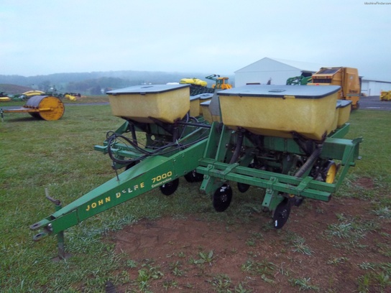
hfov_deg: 63.4
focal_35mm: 28
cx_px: 196
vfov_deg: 49.7
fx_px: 316
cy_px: 146
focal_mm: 5.05
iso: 160
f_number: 3.5
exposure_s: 1/80
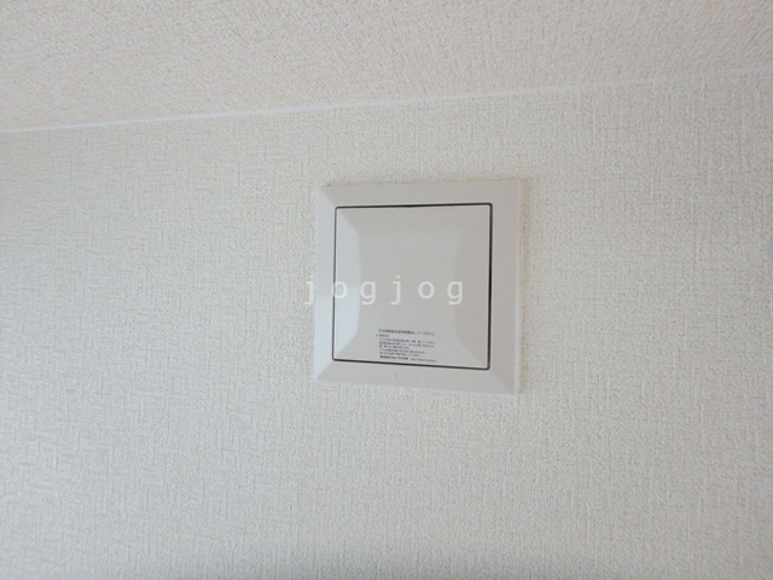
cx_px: 386
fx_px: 469
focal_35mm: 21
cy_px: 290
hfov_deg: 79.0
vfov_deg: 63.4
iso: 320
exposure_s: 1/30
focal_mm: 3.7
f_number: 3.5
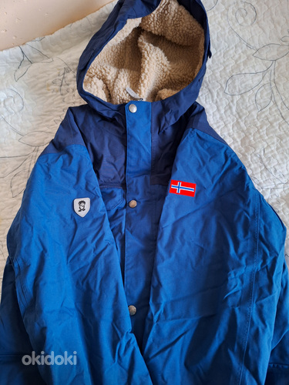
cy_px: 192
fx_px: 256
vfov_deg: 73.9
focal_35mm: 23
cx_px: 144
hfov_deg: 58.9
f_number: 1.8
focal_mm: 5.54
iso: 400
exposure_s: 1/20
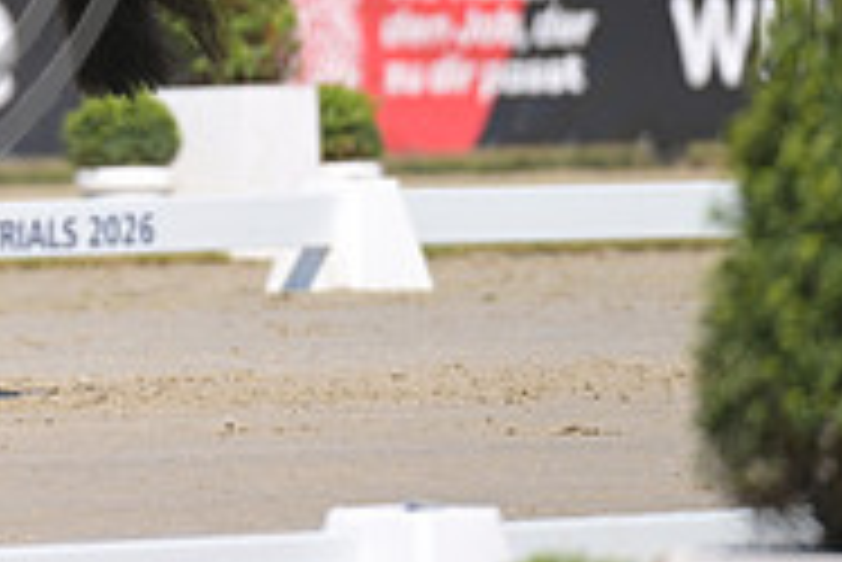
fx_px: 27643
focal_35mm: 1181
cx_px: -356
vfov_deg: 1.2
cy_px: -259
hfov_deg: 1.7
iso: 250
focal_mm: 380
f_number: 5
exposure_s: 1/1250
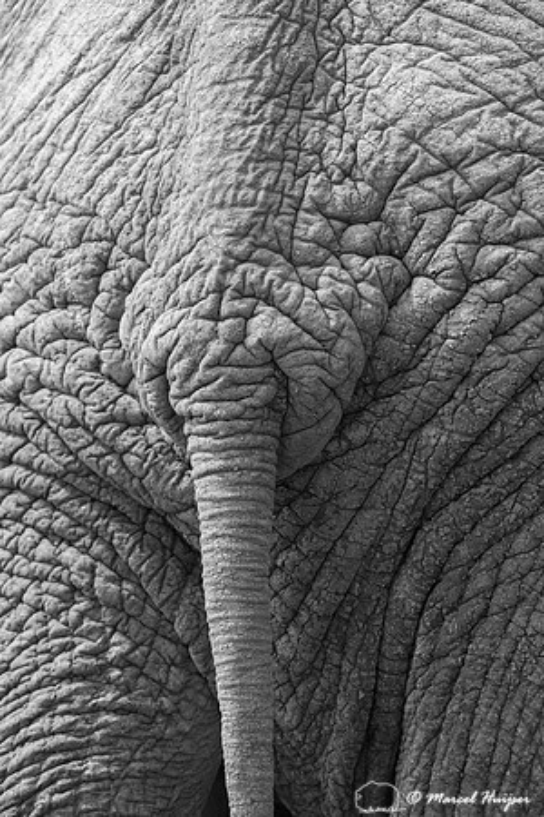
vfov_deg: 3.4
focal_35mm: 600
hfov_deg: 2.3
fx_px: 13599
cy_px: 408
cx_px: 272
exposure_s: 1/1000
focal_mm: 600
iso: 1250
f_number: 9
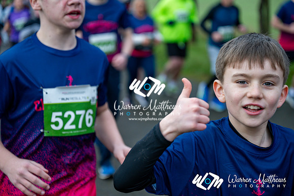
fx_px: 572
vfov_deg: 19.5
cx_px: 147
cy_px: 98
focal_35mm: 70
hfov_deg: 28.8
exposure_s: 1/1250
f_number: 2.8
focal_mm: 70
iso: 500
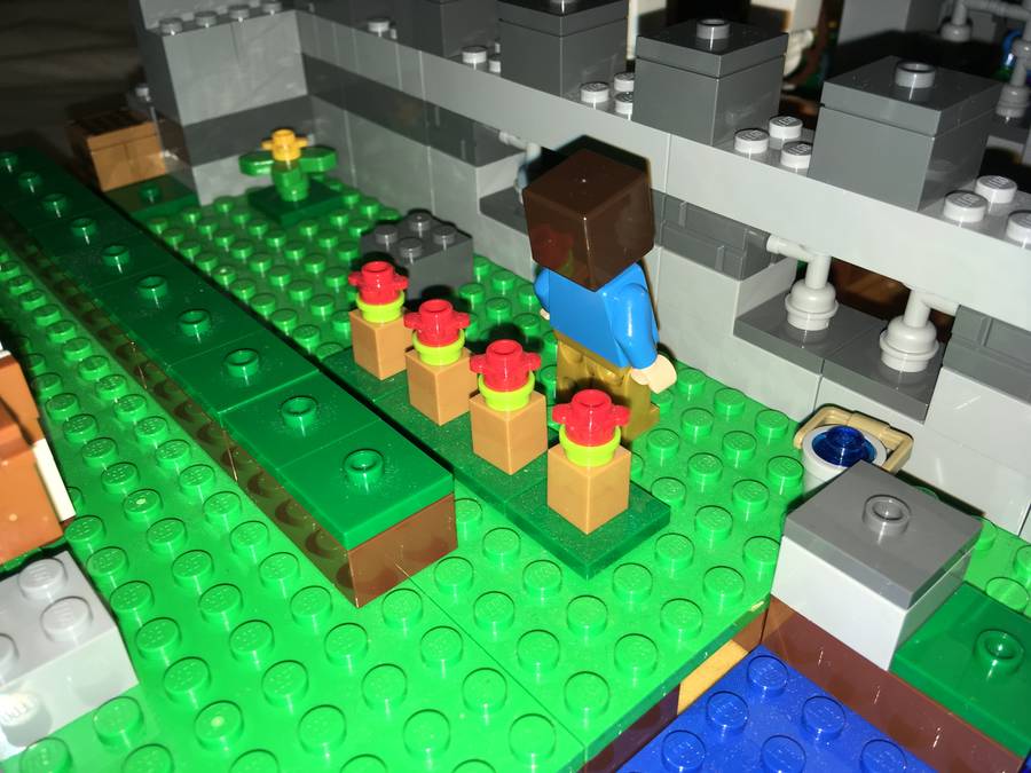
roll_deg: +2.6
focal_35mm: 29
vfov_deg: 48.2
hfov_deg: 61.7
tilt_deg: -33.7
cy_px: 386
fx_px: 864
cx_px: 516
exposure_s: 1/115
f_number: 2.2
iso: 25
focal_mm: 4.15
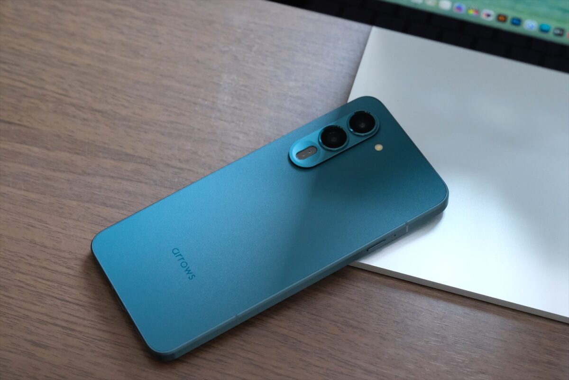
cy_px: 190
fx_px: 1312
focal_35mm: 83
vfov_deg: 16.5
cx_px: 284
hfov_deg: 24.5
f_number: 5
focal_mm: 55
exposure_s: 1/100
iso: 3200
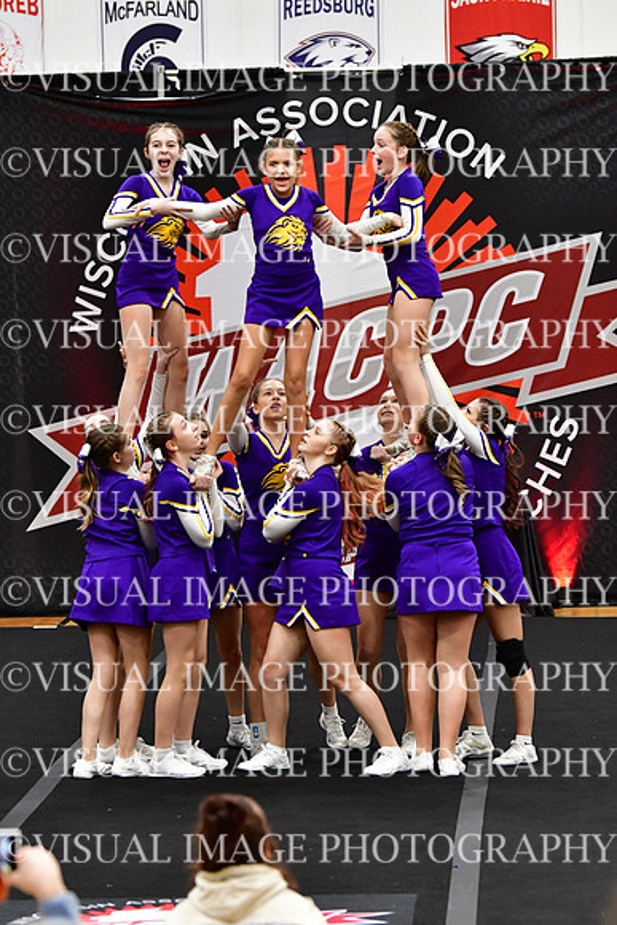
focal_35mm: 153
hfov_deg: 9.0
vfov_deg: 13.4
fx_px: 3931
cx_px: 308
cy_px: 462
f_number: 3.5
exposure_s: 1/500
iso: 5000
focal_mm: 102
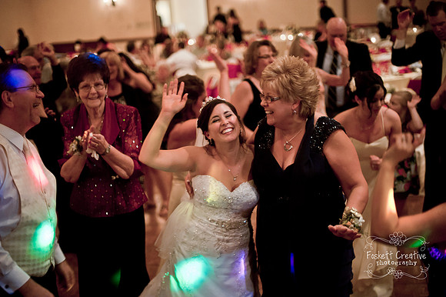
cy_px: 148
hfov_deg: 39.6
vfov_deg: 27.0
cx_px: 223
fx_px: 619
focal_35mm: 50
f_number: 1.4
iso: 2500
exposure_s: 1/80
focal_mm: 50
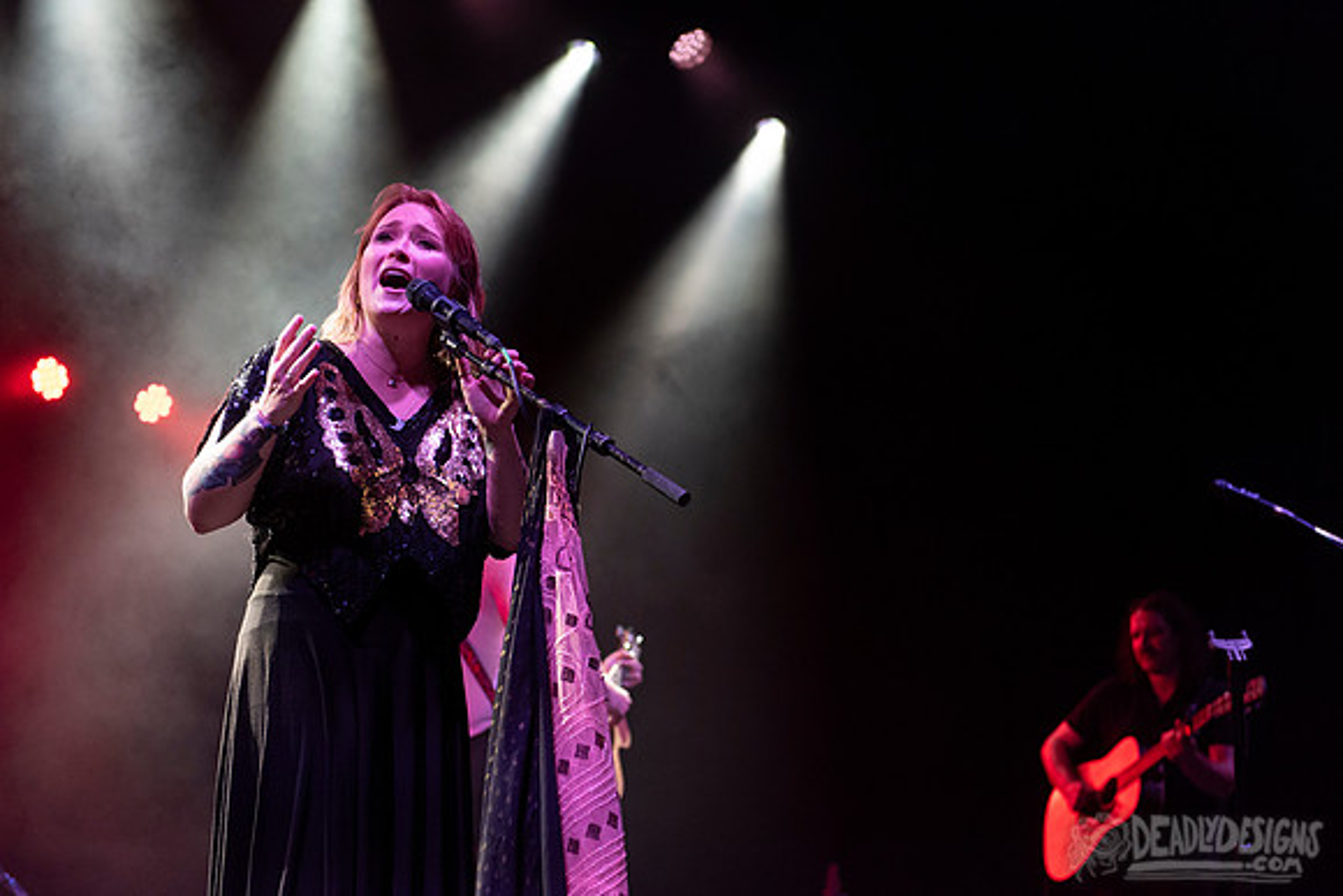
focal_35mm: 62
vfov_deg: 21.9
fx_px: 2313
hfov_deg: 32.4
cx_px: 672
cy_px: 448
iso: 2000
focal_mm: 62
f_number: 3.5
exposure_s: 1/500
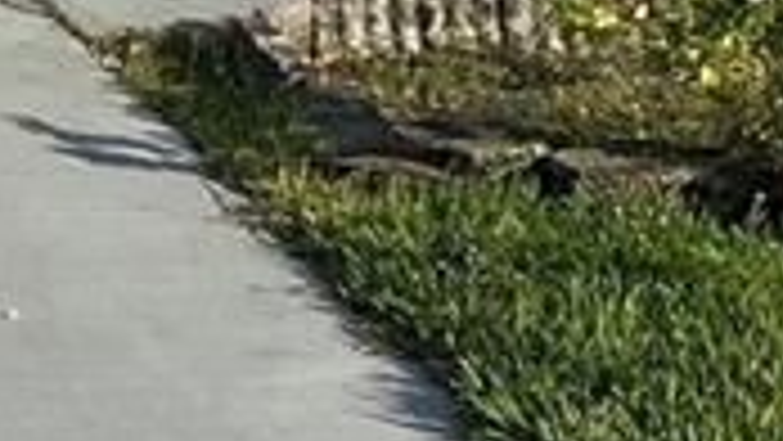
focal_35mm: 195
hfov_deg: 10.2
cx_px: -801
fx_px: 4050
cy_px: -400
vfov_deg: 6.1
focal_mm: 4.25
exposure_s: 1/5747
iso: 32
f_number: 1.8
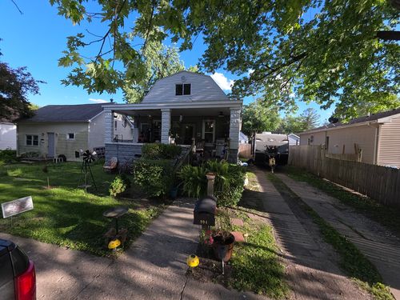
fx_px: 150
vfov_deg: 89.9
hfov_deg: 106.2
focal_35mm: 13
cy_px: 150
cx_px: 200
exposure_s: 1/309
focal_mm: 2.2
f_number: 1.9
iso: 20
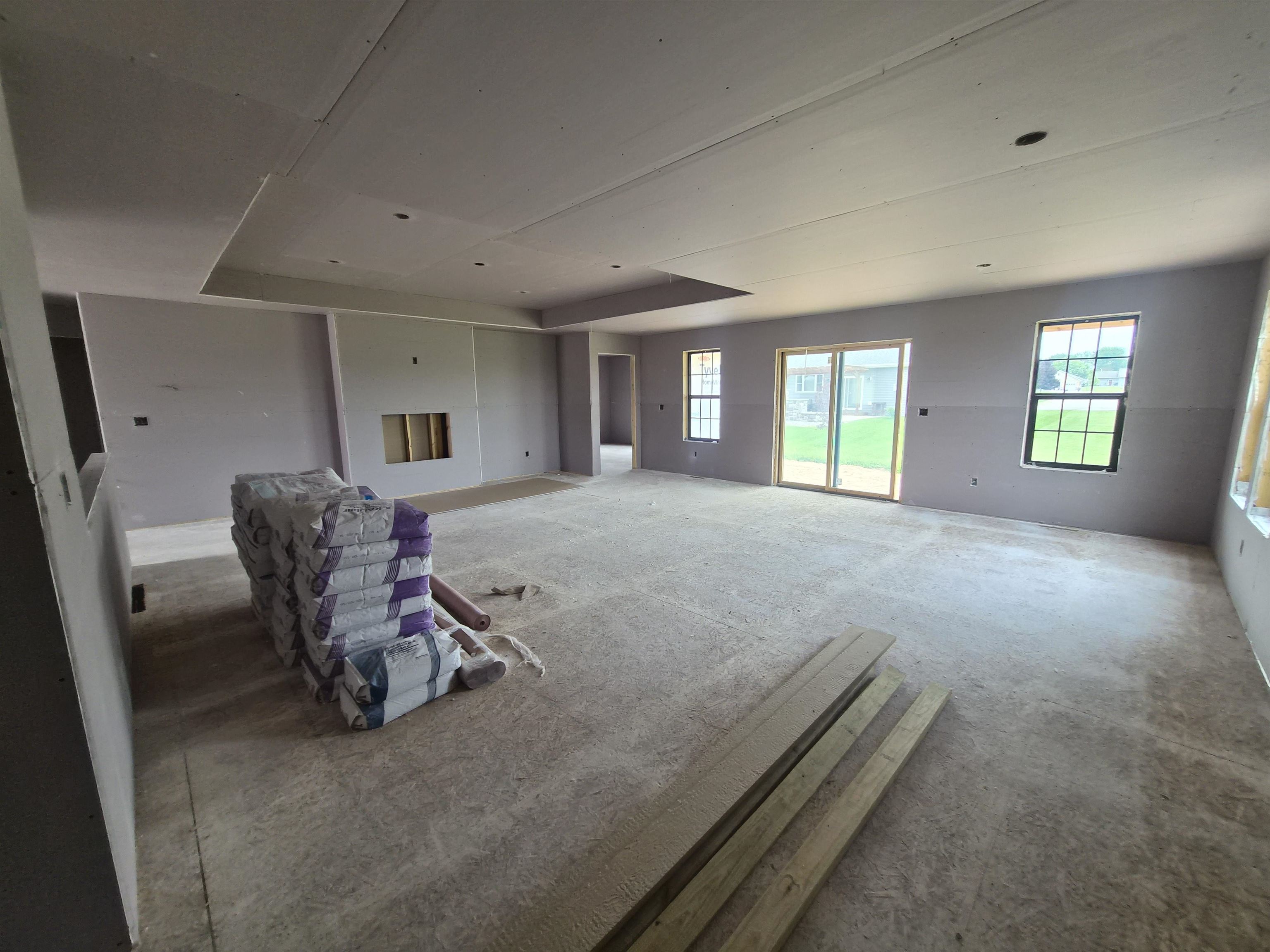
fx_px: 477
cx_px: 635
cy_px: 476
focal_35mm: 13
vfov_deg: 89.9
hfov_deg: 106.2
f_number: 2.2
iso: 80
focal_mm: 1.7
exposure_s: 1/60
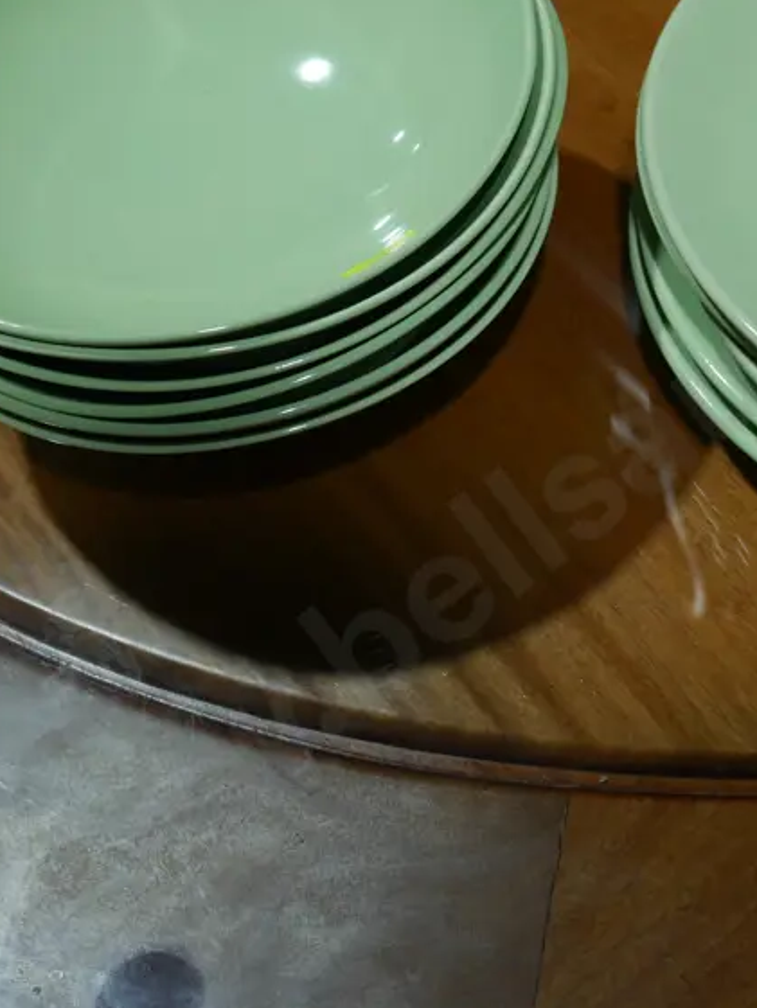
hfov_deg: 19.6
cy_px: 382
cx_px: 735
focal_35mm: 73
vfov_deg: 26.6
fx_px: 2128
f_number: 4.4
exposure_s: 1/125
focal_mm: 20
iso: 200
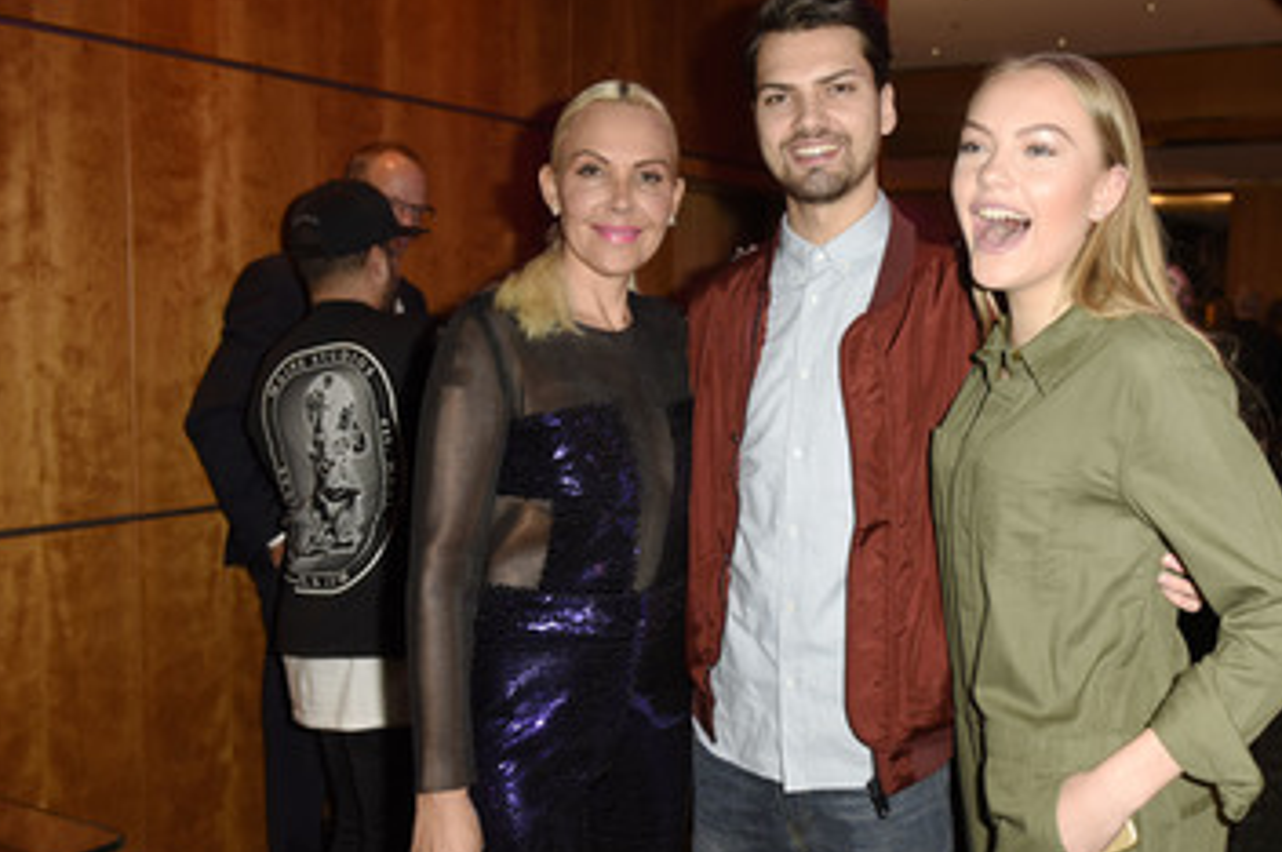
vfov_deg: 32.6
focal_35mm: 41
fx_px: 1459
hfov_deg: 47.1
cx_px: 792
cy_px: 459
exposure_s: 1/40
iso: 1250
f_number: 3.5
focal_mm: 32
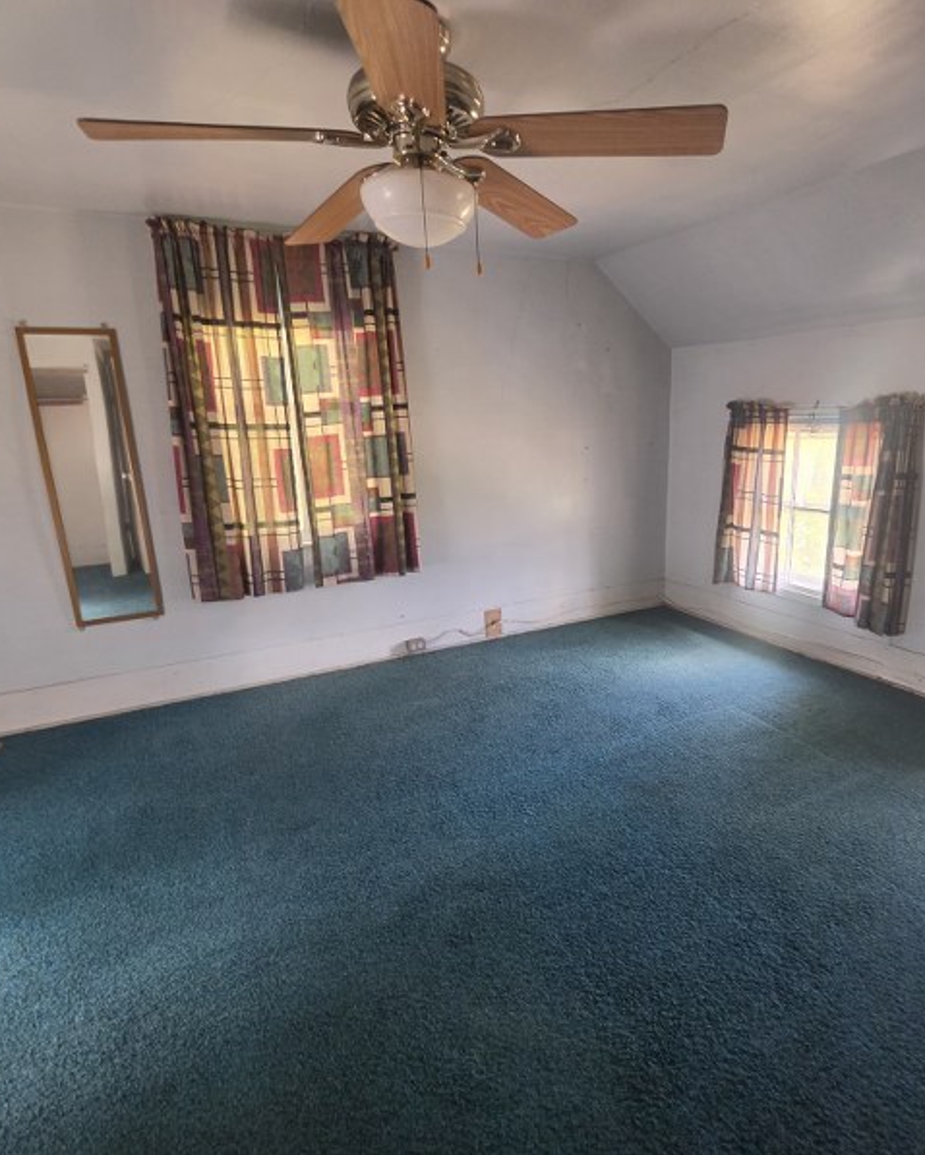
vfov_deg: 89.6
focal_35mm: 17
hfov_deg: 76.8
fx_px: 581
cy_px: 578
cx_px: 501
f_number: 2.2
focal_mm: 2.2
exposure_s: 1/60
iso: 500
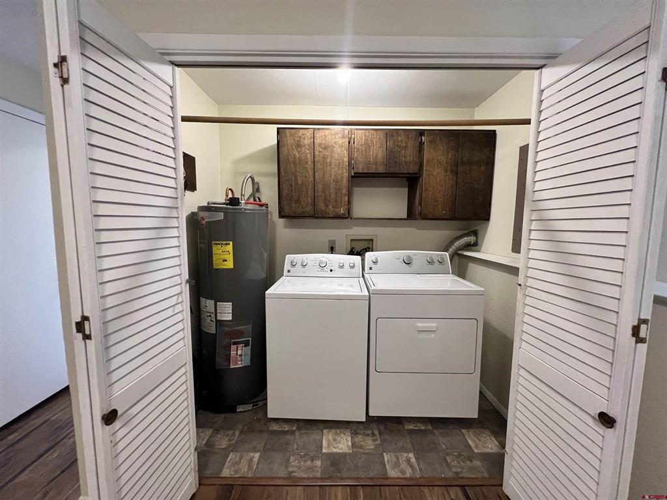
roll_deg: -0.1
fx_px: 250
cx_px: 334
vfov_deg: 89.9
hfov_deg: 106.2
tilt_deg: -5.4
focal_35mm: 13
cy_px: 250
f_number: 1.8
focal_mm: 1.57
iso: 500
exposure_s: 1/60
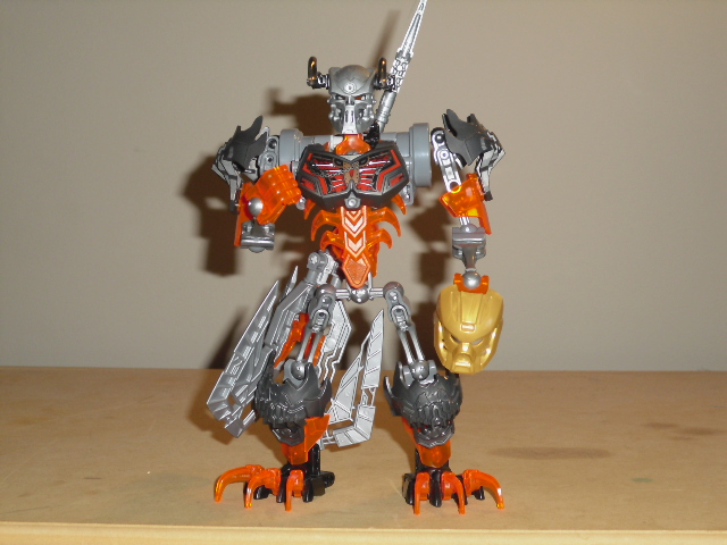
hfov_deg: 36.2
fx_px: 1113
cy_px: 272
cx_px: 364
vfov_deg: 27.5
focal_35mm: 53
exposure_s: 1/60
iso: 200
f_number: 3.8
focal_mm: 9.4
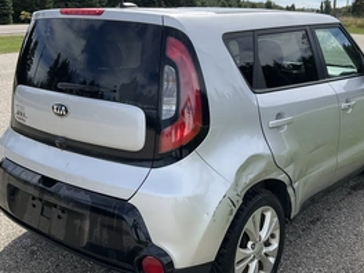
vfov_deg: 32.8
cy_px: 116
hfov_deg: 42.9
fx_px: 463
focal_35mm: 44
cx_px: 203
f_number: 1.8
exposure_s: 1/1451
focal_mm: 3
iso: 25
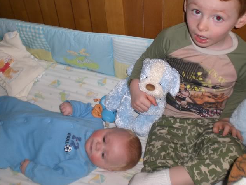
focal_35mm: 48
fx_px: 341
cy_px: 69
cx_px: 126
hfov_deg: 39.6
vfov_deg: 30.2
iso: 200
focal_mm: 6.3
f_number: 3.1
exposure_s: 1/60
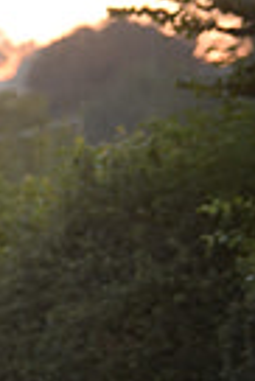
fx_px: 5638
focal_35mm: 532
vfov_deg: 3.9
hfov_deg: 2.6
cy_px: 485
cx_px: -493
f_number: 3.2
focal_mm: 125
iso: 1600
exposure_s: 1/200
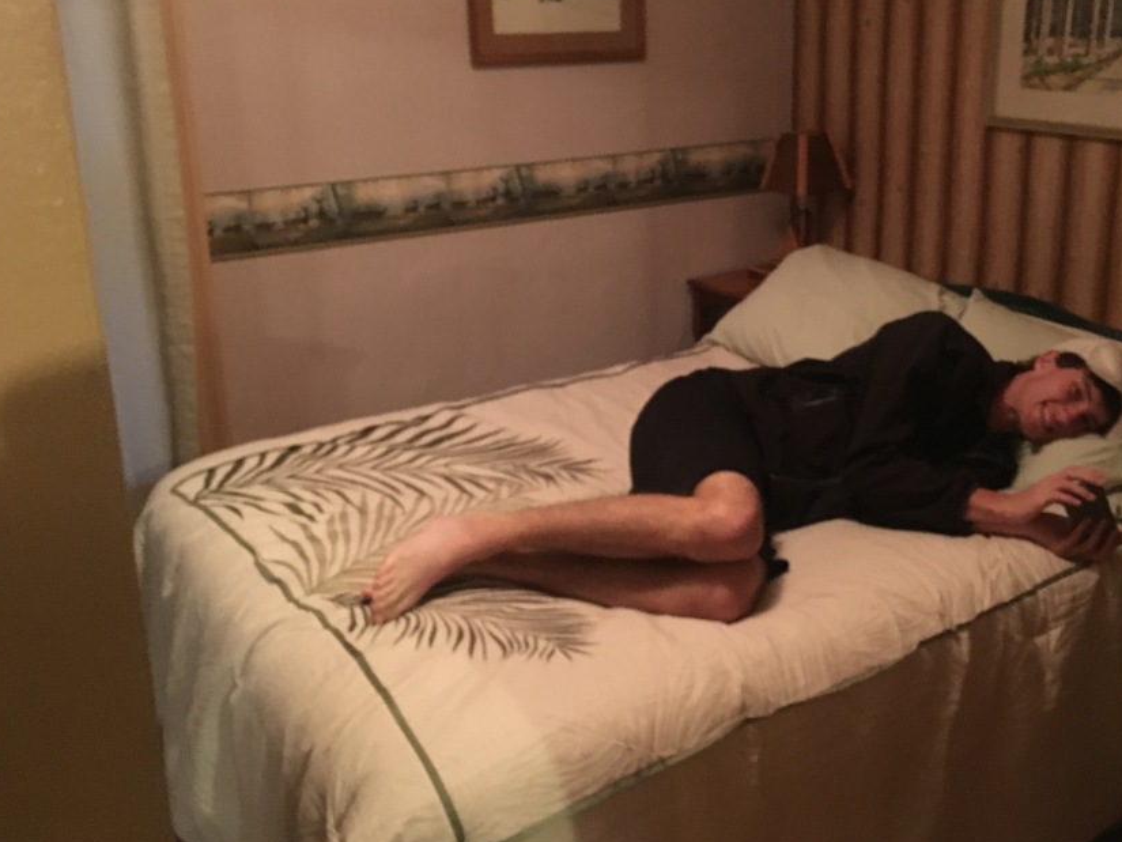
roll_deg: +1.8
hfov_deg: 51.1
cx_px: 660
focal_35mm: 36
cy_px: 358
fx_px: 1167
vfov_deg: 39.6
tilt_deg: -17.7
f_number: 2.2
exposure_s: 1/15
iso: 400
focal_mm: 4.15
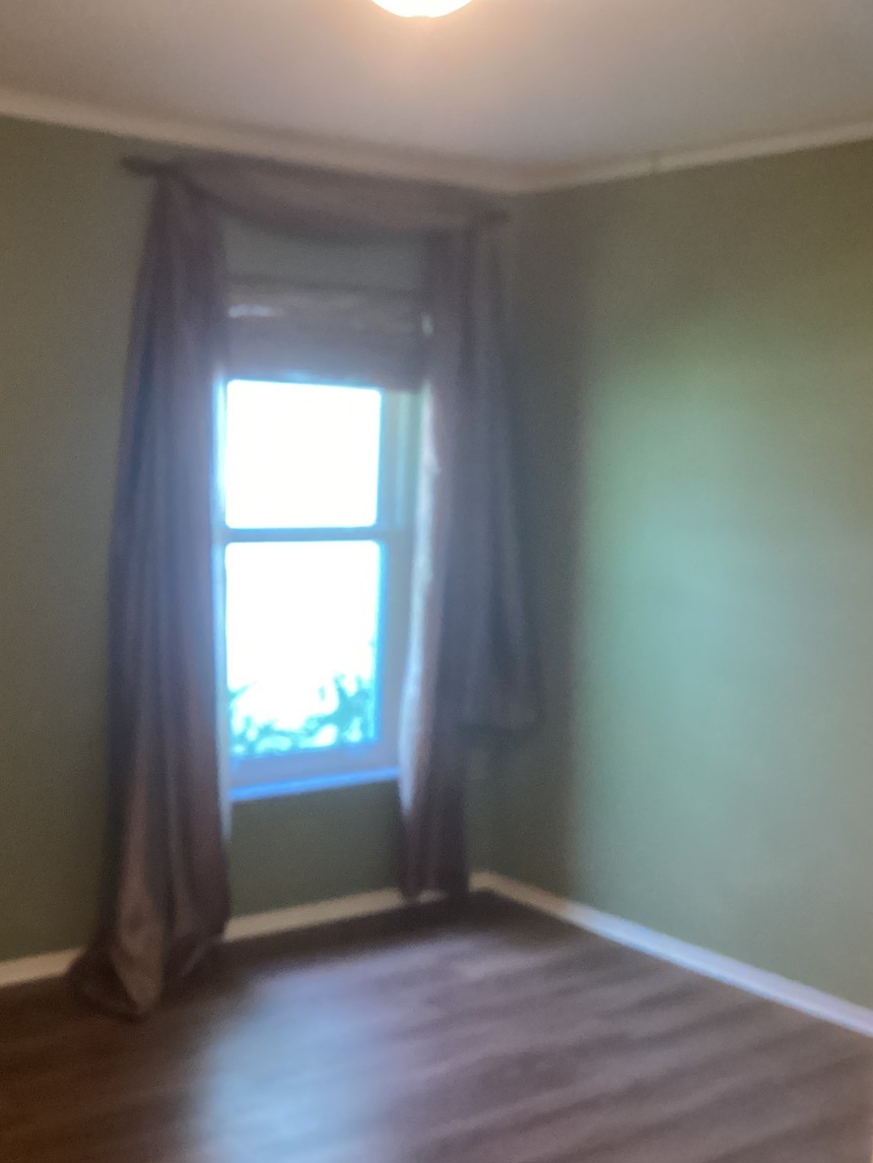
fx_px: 1412
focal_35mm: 42
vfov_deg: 44.8
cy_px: 589
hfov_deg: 33.8
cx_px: 250
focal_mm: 3.3
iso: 400
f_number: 2.4
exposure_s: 1/30
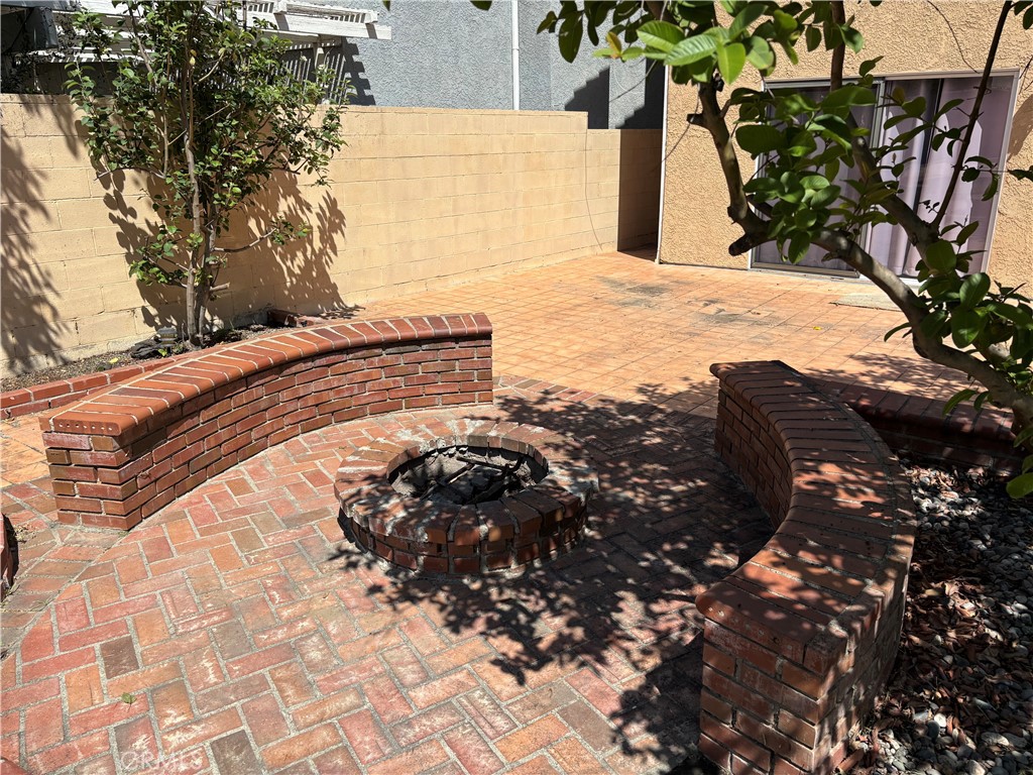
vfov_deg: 53.1
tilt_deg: -19.7
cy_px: 388
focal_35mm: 26
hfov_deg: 67.3
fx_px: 776
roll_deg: +0.1
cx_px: 516
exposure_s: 1/4255
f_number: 1.6
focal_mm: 5.96
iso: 50
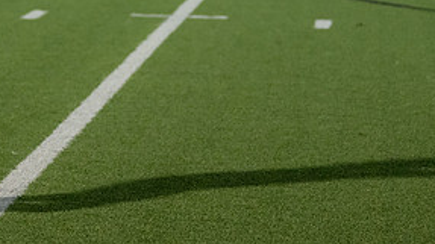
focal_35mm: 202
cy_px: -69
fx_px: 2328
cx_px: -125
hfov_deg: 10.5
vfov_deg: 6.0
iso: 4000
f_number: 2.8
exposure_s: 1/1000
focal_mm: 70
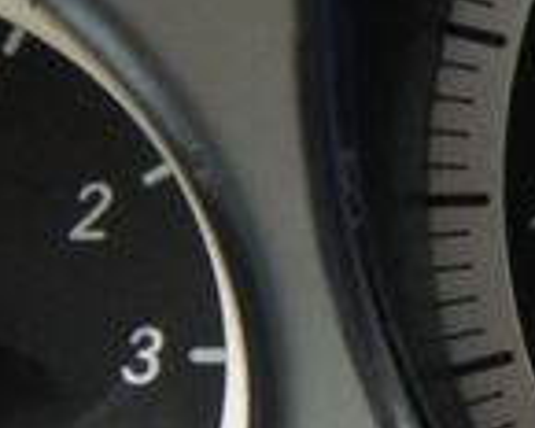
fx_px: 3151
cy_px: 218
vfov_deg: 7.8
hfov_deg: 9.2
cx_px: 1048
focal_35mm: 199
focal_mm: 32
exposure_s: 1/15
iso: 1600
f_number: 4.5
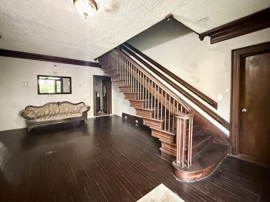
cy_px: 95
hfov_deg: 98.2
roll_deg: -0.3
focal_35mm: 15
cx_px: 136
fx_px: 117
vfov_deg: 81.7
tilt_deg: -2.4
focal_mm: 2.22
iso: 1600
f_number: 2.2
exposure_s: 1/30
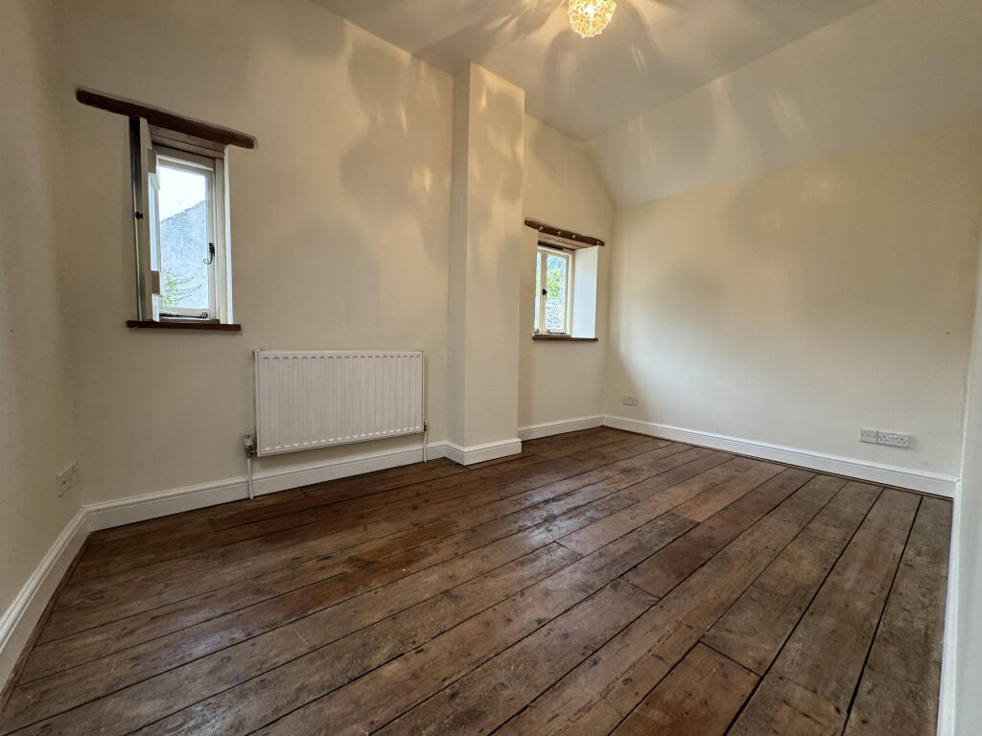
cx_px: 491
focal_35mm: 14
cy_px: 368
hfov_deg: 102.1
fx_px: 397
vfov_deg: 85.7
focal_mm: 2.22
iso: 200
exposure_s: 1/50
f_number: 2.2
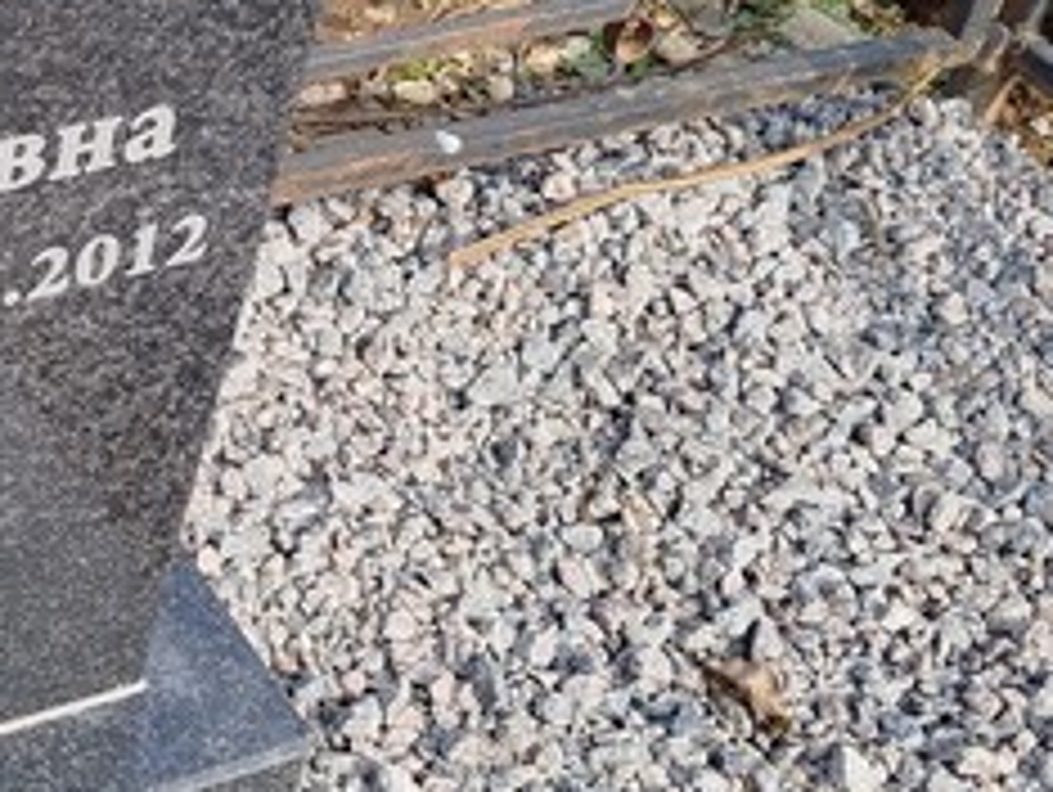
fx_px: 2497
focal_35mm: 82
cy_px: 351
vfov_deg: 18.0
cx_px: -126
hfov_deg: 22.4
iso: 50
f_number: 1.7
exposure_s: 1/486
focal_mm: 5.31
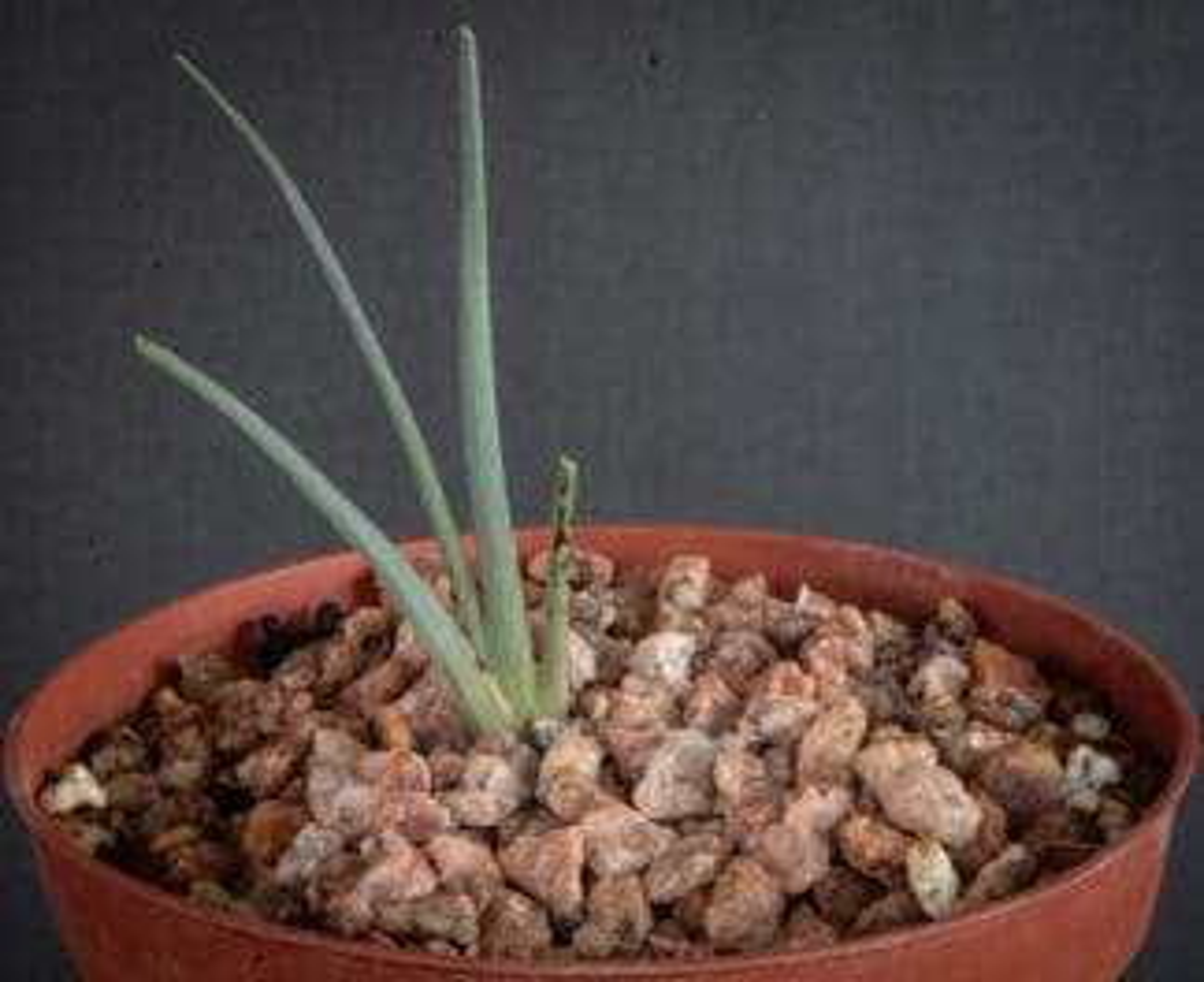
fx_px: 3198
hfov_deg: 21.3
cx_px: 542
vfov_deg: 17.4
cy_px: 452
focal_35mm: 89
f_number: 36
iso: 100
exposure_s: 6
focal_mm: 60
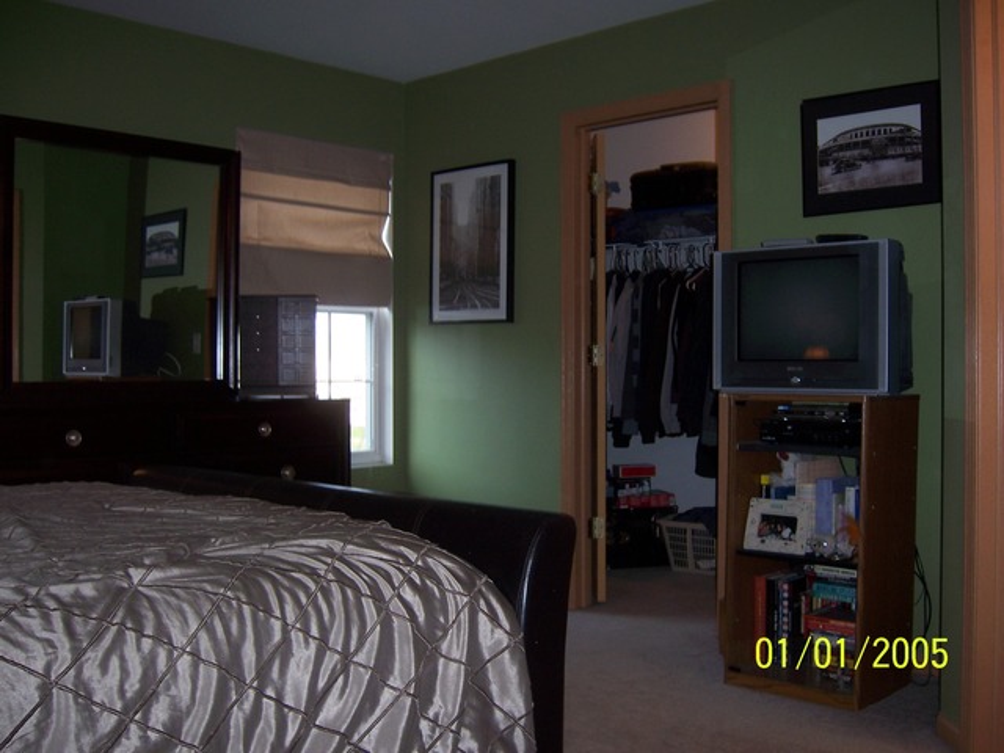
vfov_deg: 39.7
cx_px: 502
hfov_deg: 51.4
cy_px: 376
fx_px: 1044
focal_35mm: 36
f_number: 2.8
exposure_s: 1/60
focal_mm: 6.2
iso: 80
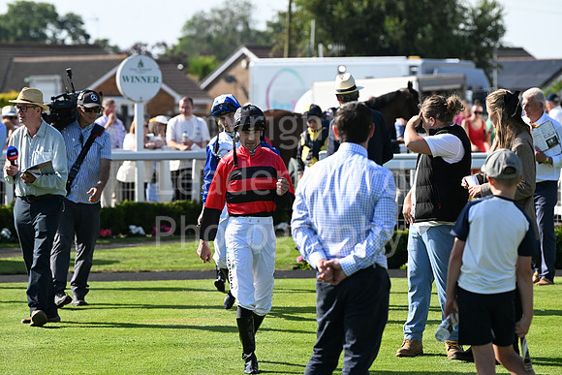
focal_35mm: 200
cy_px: 188
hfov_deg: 10.3
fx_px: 3123
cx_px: 281
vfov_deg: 6.9
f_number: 5.6
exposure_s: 1/1250
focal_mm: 200
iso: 400
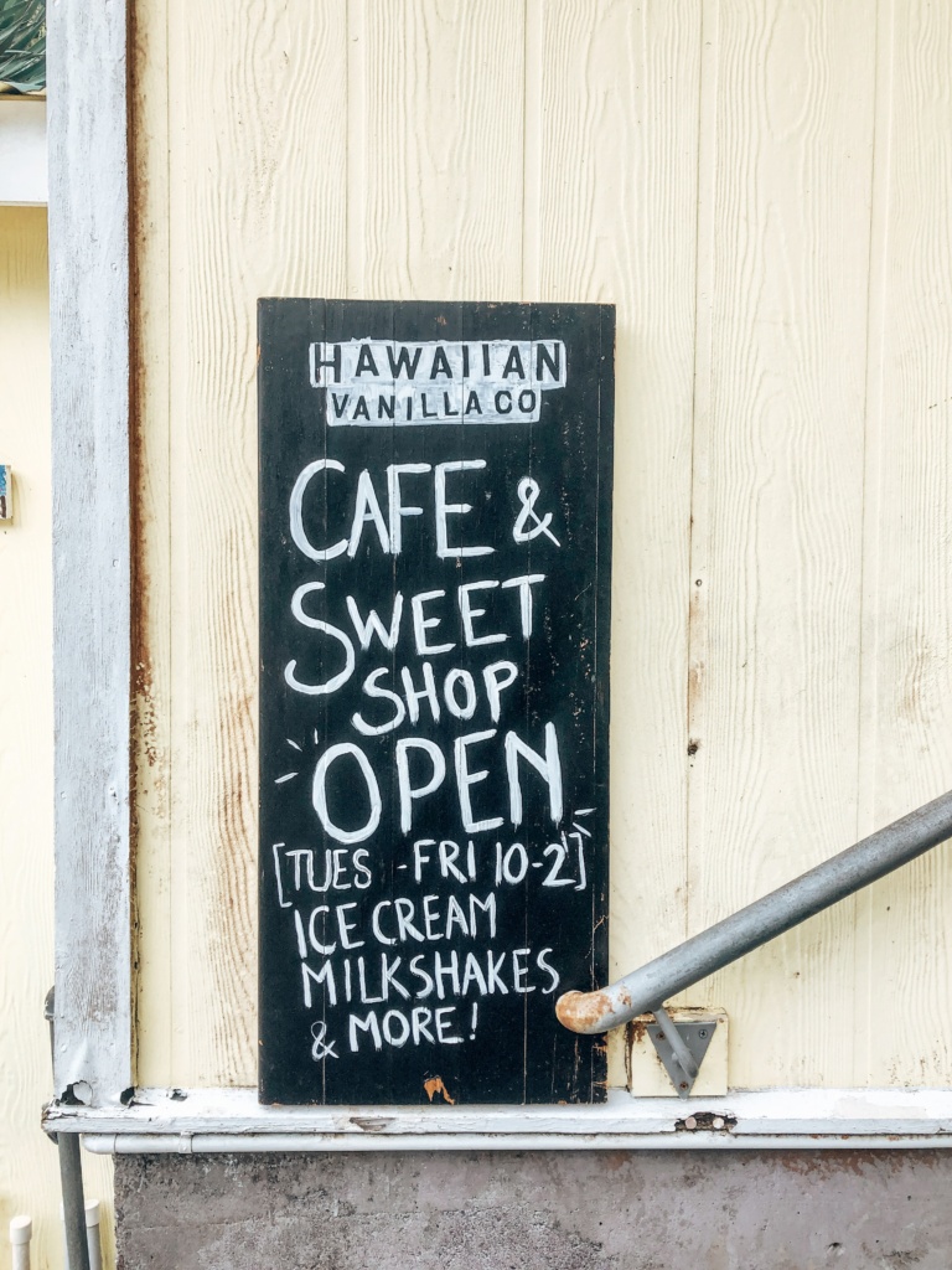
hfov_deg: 49.7
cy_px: 635
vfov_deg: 63.4
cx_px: 476
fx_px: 1027
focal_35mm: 28
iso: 20
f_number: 1.8
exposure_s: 1/680
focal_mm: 3.99
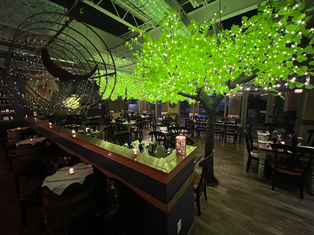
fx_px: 118
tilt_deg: -9.1
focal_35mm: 13
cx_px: 157
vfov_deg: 89.9
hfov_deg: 106.2
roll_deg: +1.4
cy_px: 118
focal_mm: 1.57
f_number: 1.8
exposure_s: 1/40
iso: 800
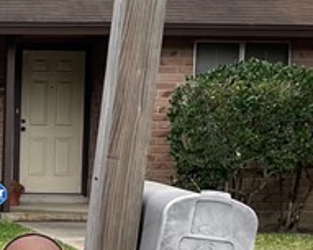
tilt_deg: -3.1
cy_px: 208
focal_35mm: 136
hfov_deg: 13.2
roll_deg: -1.6
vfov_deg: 11.3
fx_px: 1260
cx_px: -177
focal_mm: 4.2
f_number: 1.6
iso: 32
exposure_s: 1/947
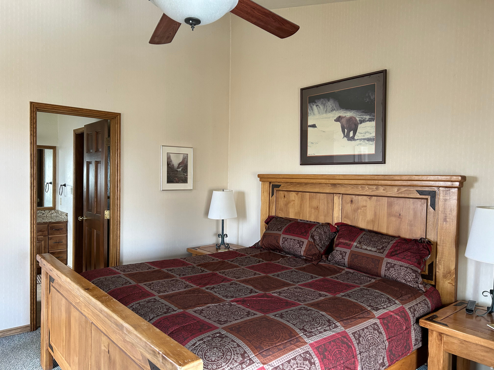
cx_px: 247
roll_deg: -1.6
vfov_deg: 53.1
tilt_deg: -2.4
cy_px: 185
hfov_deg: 67.3
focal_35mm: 26
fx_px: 371
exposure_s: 1/60
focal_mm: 5.7
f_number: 1.5
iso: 160
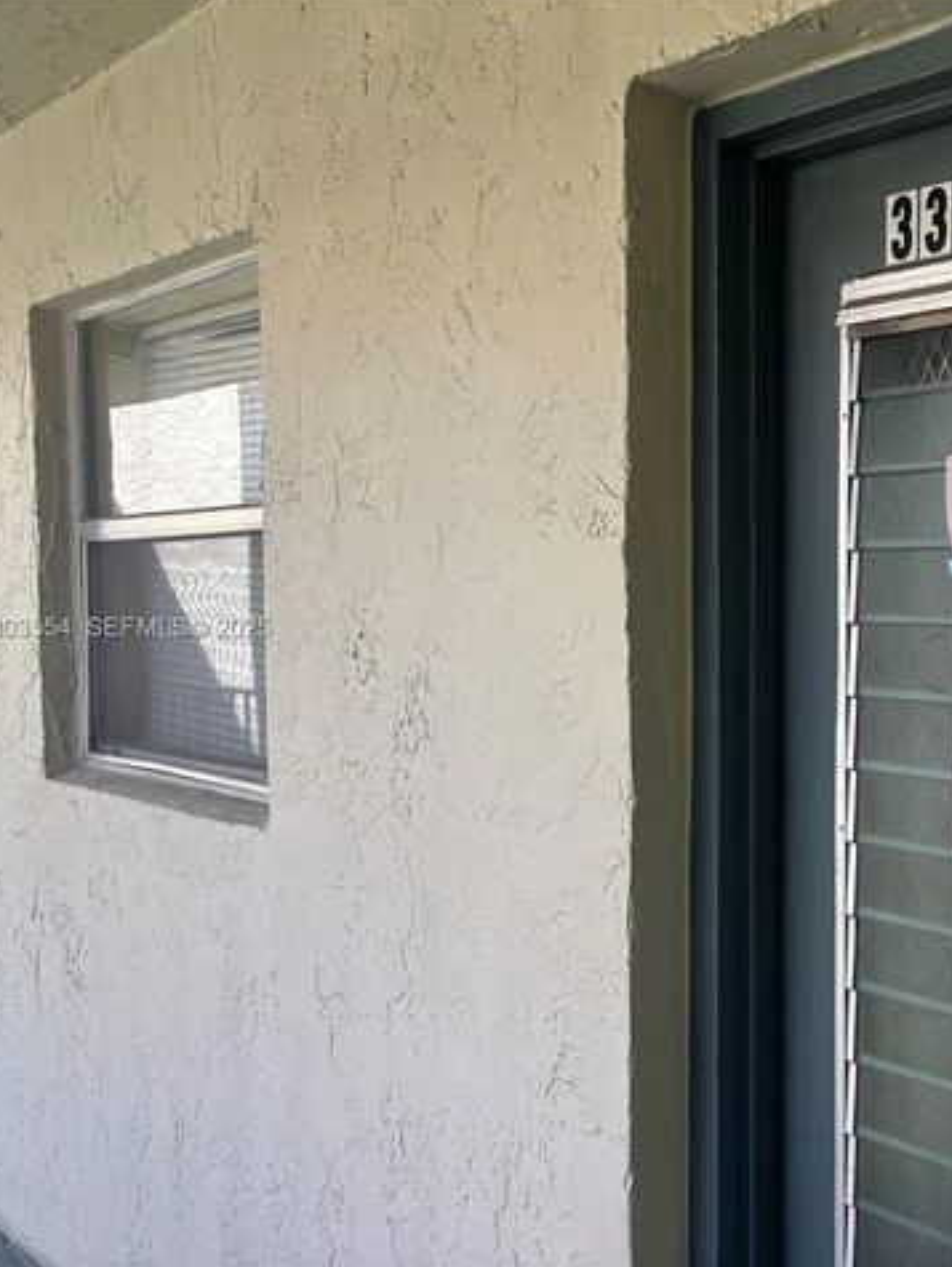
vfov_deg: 52.6
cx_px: 792
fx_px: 1282
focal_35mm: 35
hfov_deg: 38.8
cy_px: 629
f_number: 1.6
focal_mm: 5.96
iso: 40
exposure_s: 1/121
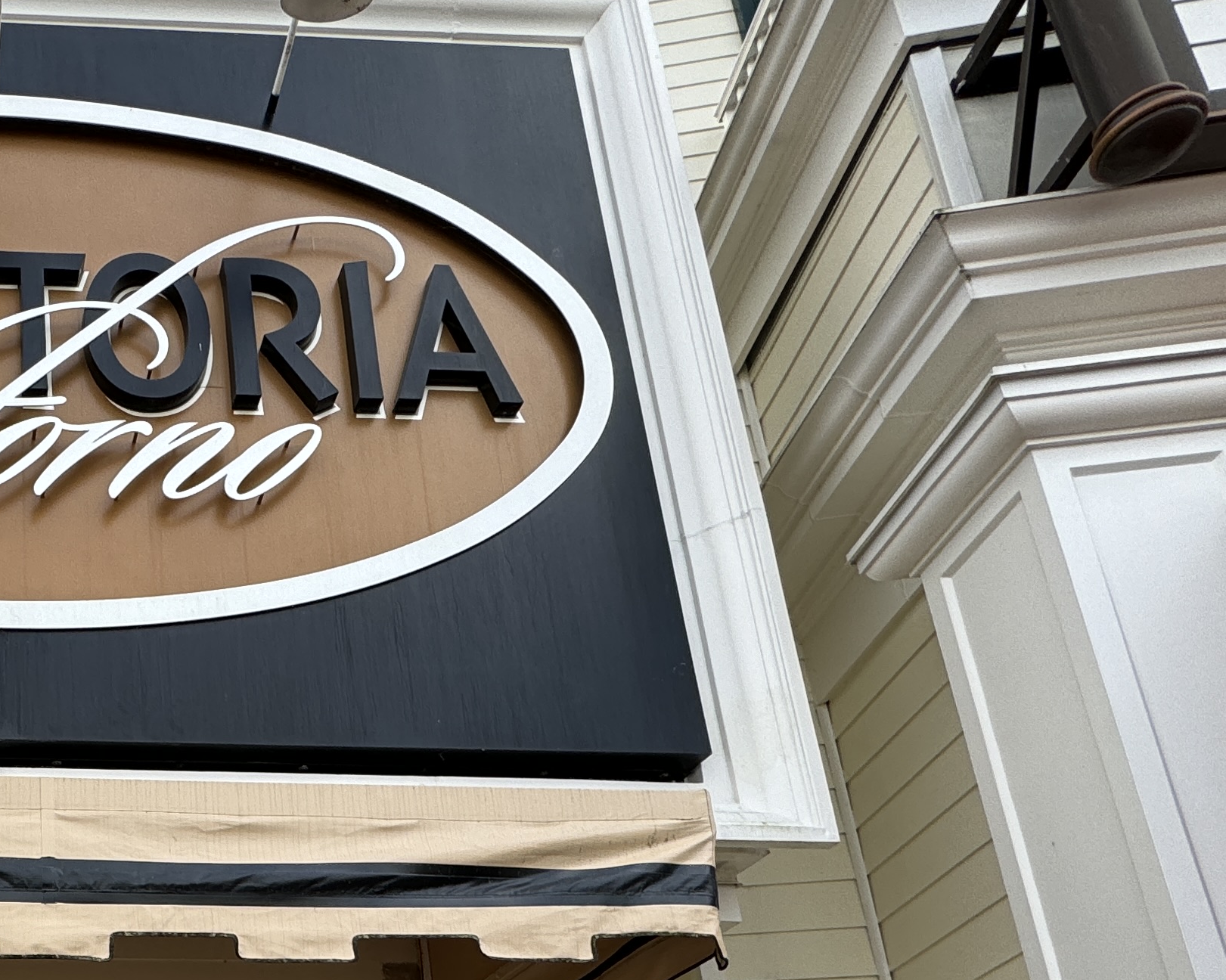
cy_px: 1068
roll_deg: -0.3
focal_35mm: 34
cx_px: -43
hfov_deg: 43.8
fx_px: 1233
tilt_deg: +15.8
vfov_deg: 36.8
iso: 40
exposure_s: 1/641
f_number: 2.2
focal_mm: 2.22
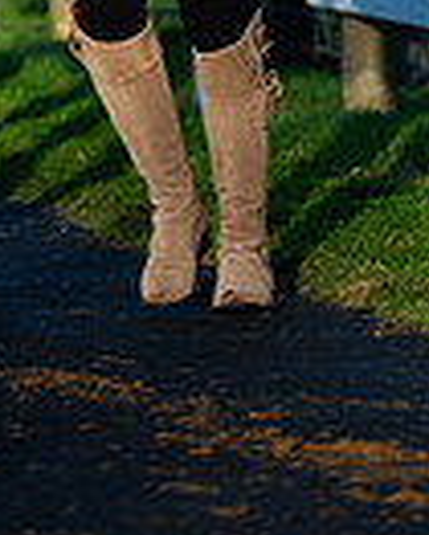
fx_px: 8434
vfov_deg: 3.6
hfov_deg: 2.9
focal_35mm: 532
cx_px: -133
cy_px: -339
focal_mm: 165
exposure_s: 1/5000
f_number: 3.5
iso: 320
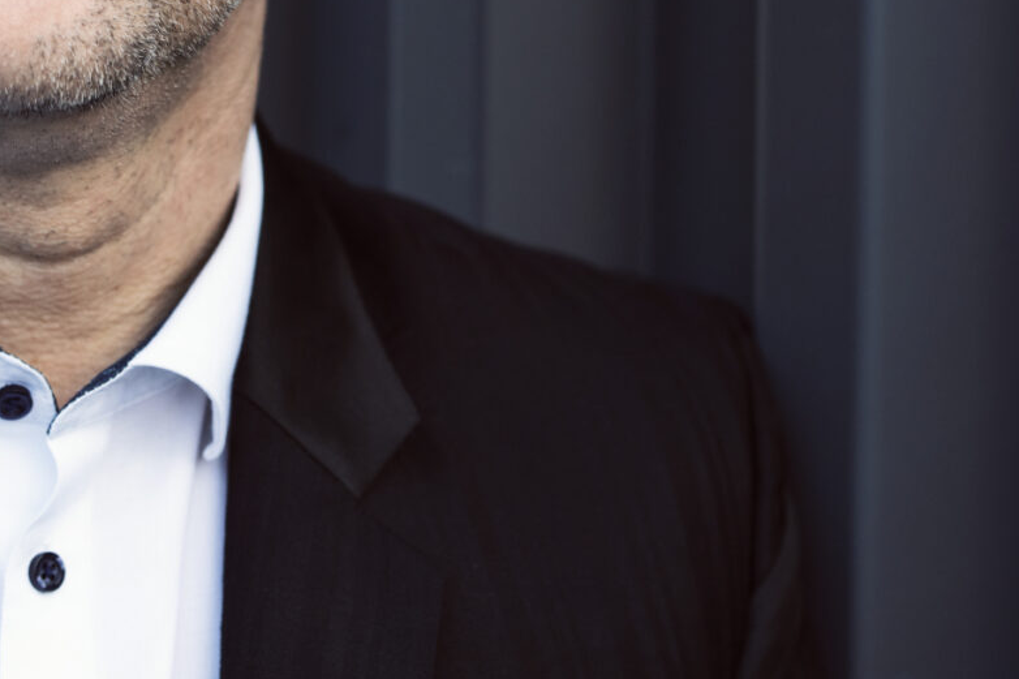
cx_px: 249
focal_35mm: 131
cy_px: 53
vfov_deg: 10.4
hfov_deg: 15.6
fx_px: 3707
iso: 125
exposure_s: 1/320
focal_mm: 40
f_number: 2
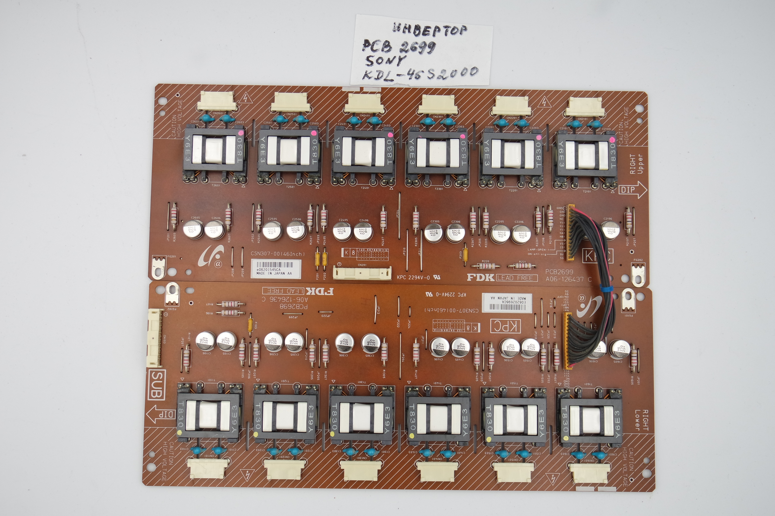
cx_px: 388
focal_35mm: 43
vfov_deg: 31.2
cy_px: 258
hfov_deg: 45.4
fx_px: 926
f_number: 4.5
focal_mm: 16
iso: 160
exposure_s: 1/125
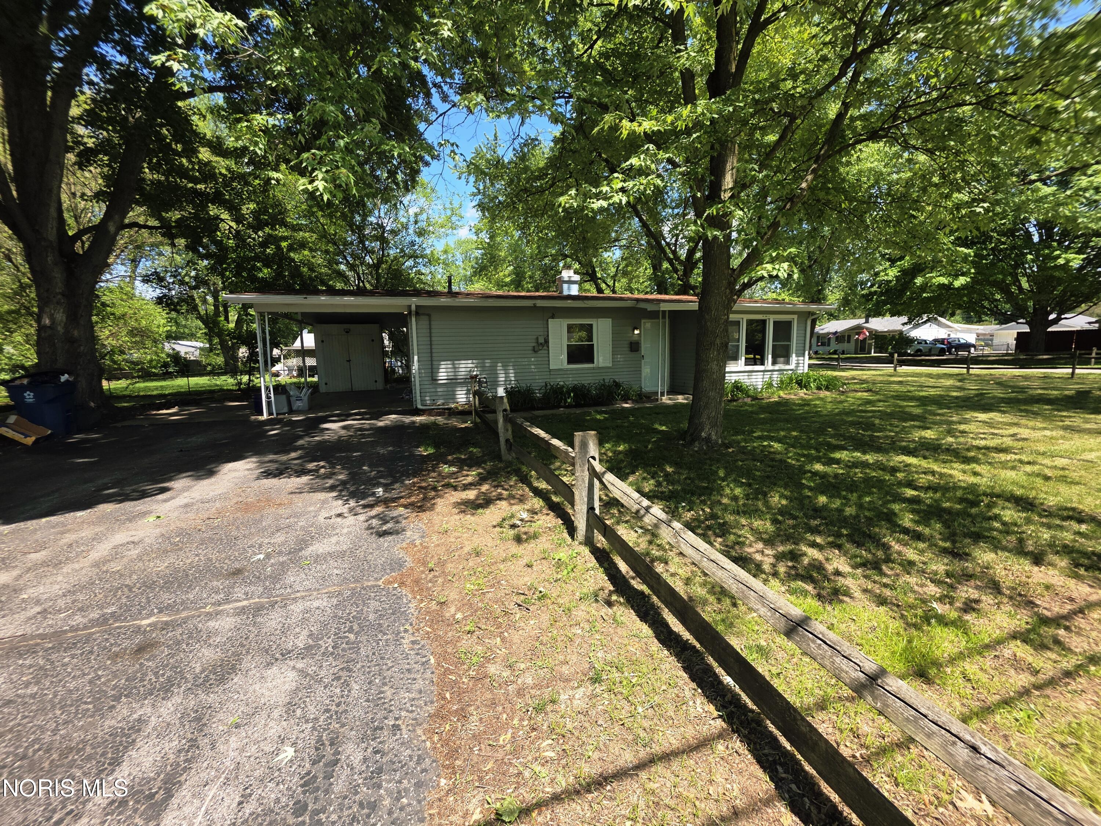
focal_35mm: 13
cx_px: 550
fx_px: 413
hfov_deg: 106.2
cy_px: 413
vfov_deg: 89.9
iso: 40
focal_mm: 2.2
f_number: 1.9
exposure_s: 1/833
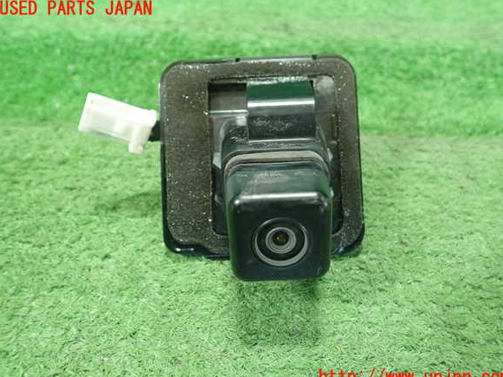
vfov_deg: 45.4
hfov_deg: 58.4
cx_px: 255
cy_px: 193
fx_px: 450
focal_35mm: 31
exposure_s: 1/125
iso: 640
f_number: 2.3
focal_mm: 5.5
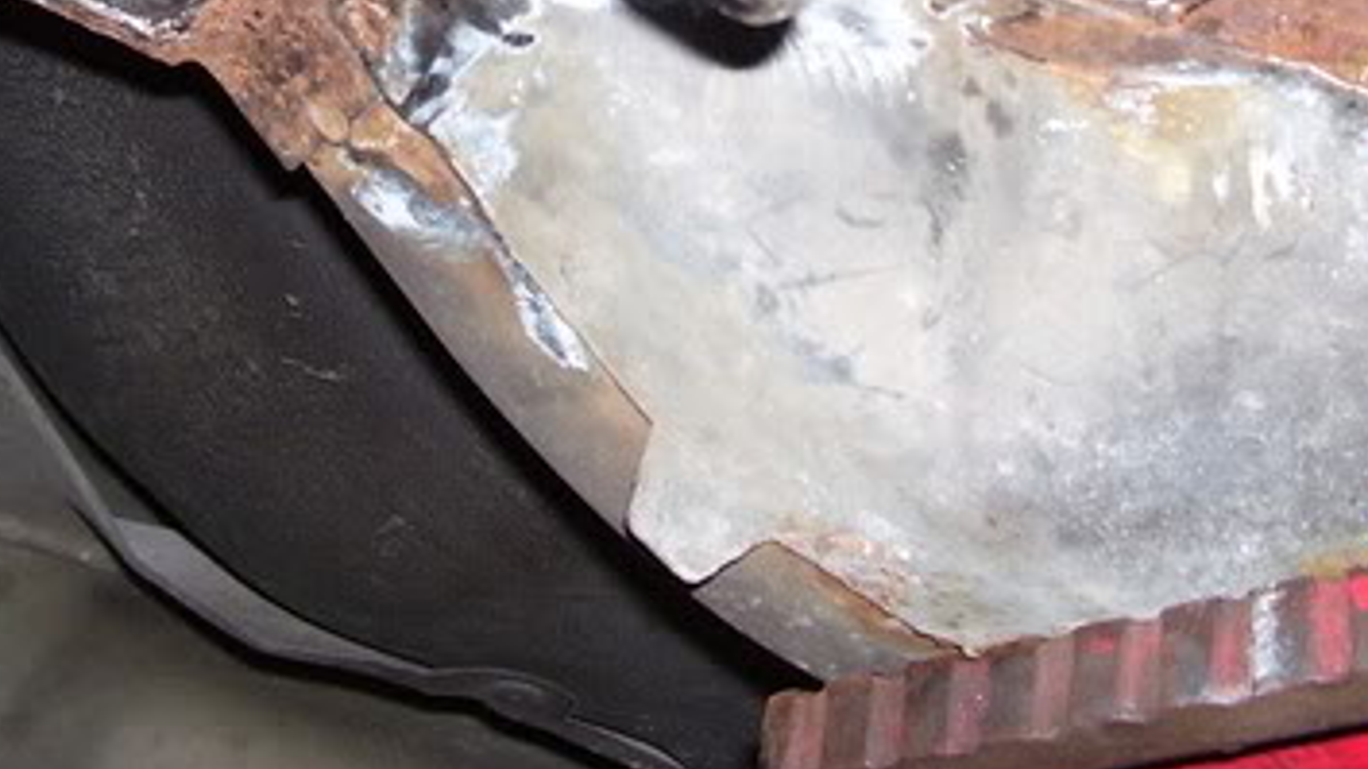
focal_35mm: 67
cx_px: 680
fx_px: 2430
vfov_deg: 17.2
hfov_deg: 31.4
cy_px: -139
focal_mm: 5.6
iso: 80
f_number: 2.7
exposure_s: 1/60
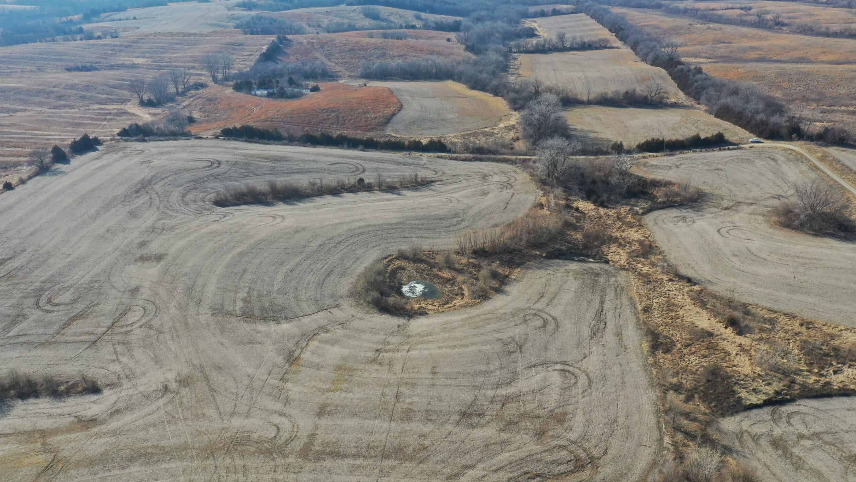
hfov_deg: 64.3
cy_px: 216
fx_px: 681
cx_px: 420
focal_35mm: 30
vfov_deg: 38.9
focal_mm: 10.26
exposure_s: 1/320
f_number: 5.6
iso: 100
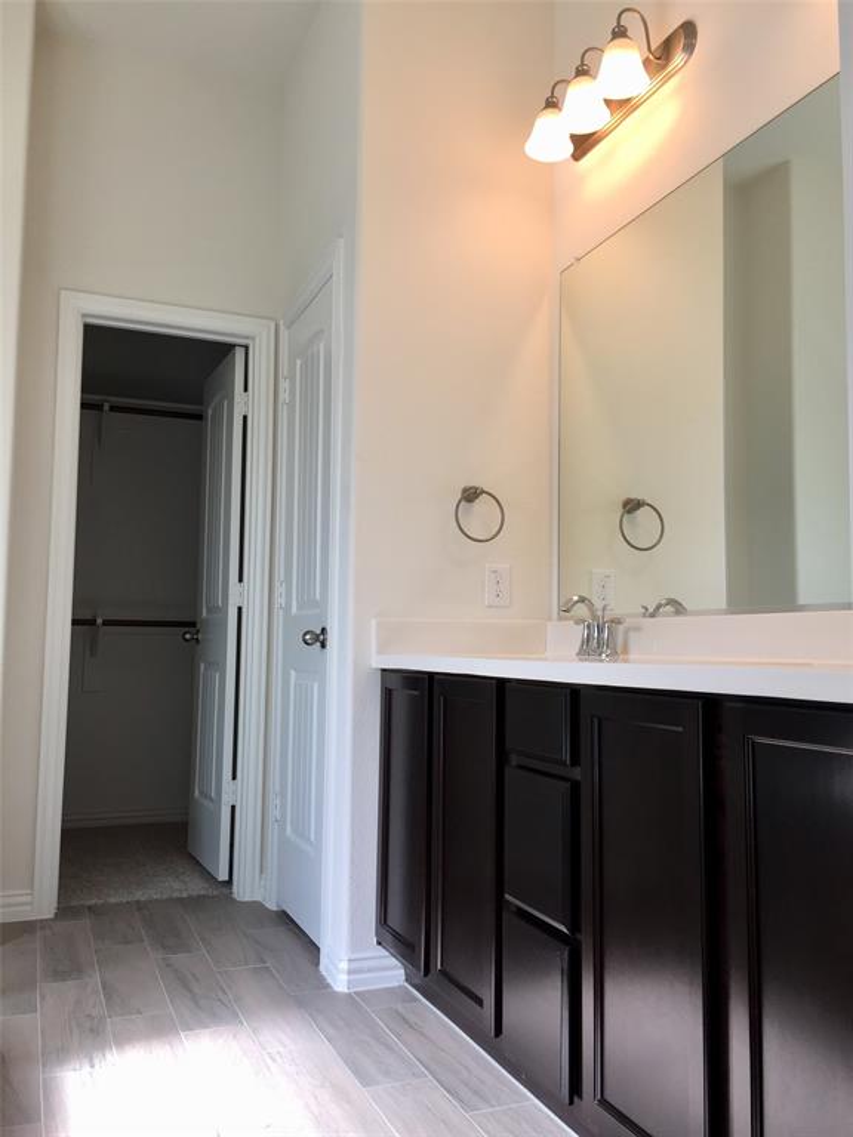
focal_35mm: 29
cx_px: 426
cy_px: 568
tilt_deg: +4.1
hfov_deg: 48.2
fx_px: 953
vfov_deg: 61.7
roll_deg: -0.7
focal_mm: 4.15
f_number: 2.2
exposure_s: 1/120
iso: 32
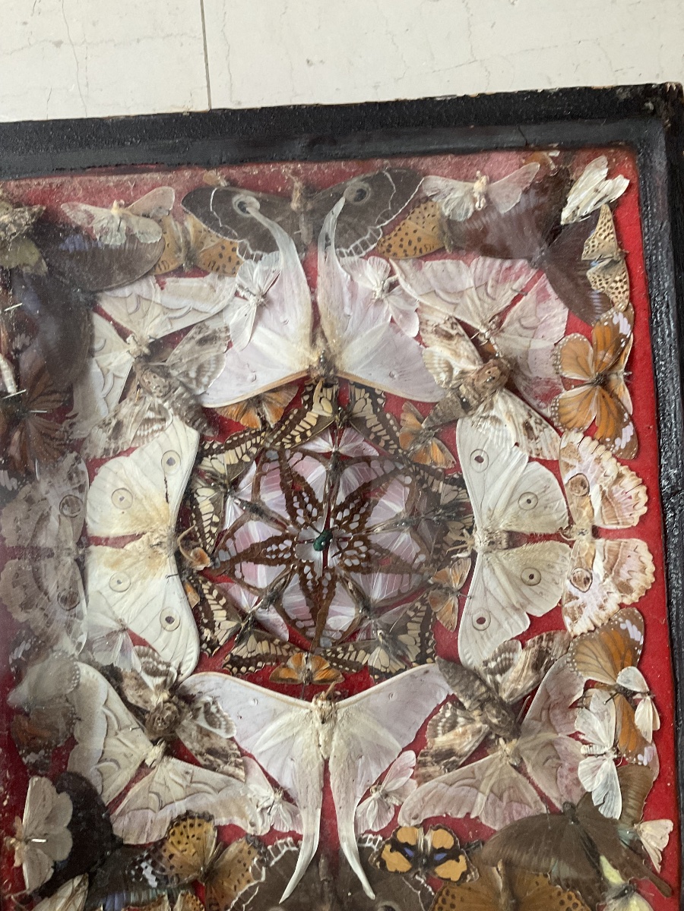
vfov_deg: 61.7
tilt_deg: -88.1
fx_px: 764
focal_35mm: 29
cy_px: 456
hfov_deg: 48.2
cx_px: 342
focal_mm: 3
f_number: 1.8
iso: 64
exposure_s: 1/60
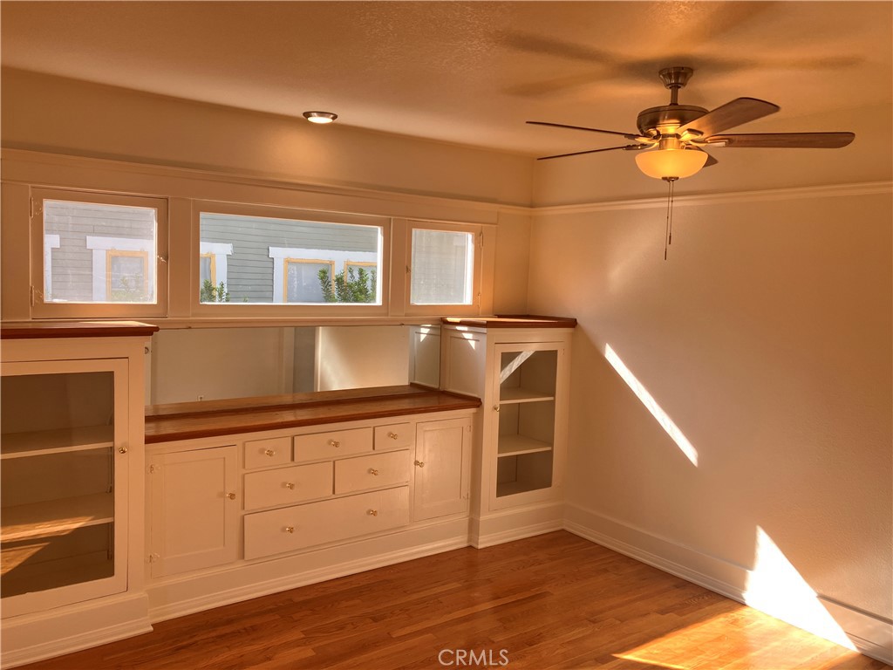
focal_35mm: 28
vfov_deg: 49.7
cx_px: 446
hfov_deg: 63.4
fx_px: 722
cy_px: 335
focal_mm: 3.99
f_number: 1.8
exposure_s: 1/125
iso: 40
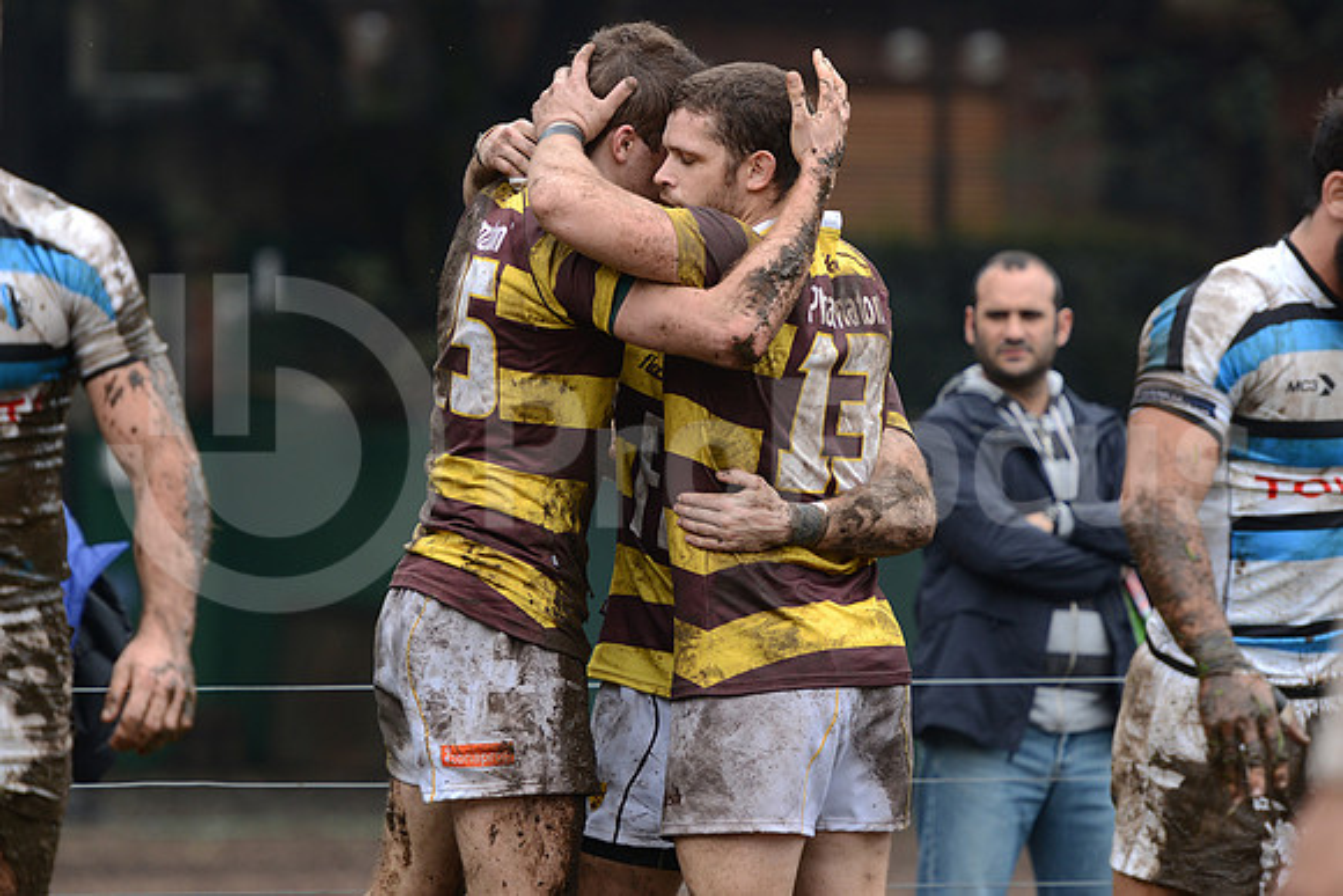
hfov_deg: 8.6
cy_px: 448
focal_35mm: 240
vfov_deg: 5.7
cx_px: 672
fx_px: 8955
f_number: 4
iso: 500
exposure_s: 1/500
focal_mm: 240
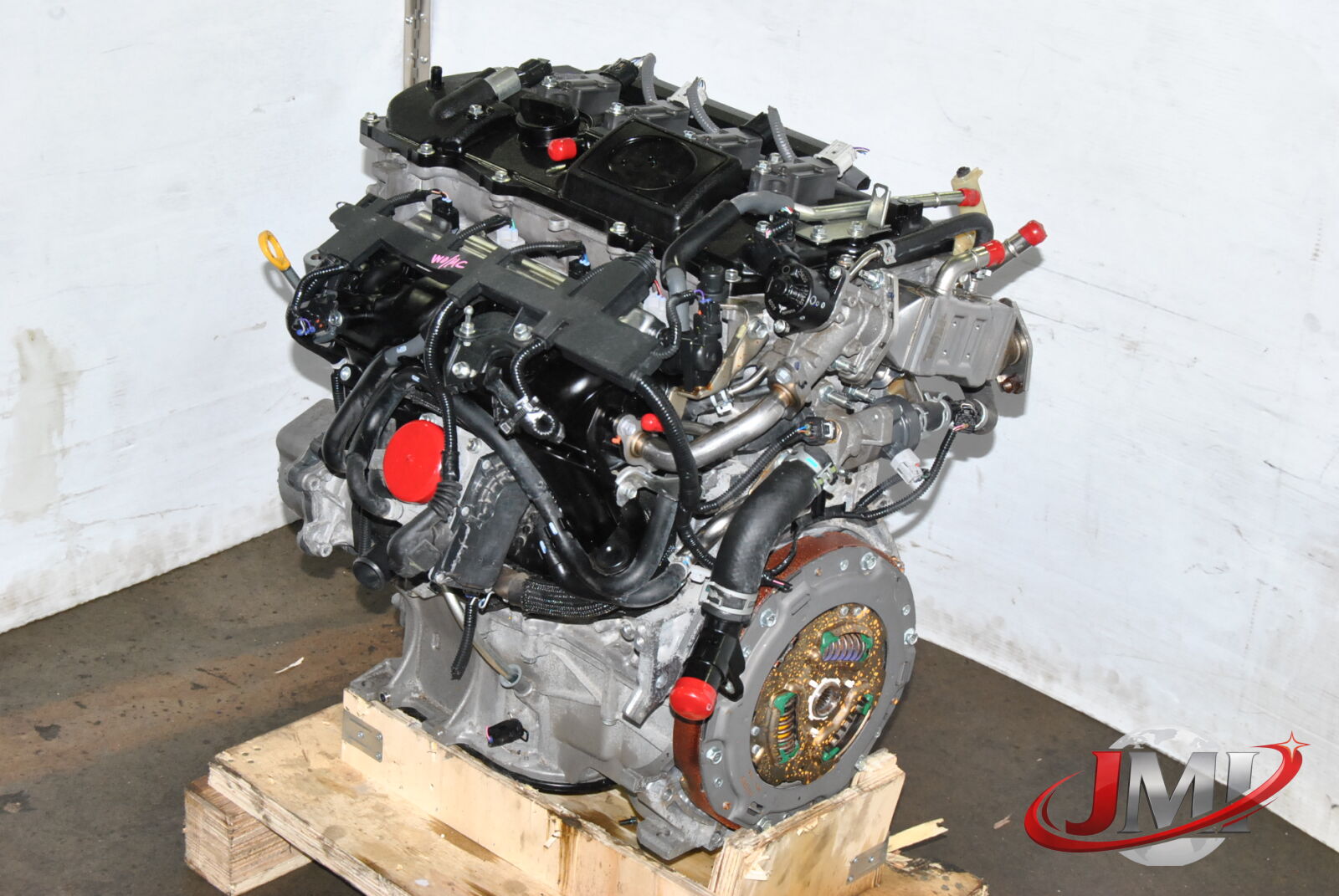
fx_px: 2346
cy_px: 448
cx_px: 670
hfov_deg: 31.9
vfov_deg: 21.6
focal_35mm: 63
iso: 800
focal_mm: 42
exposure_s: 1/200
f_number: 10
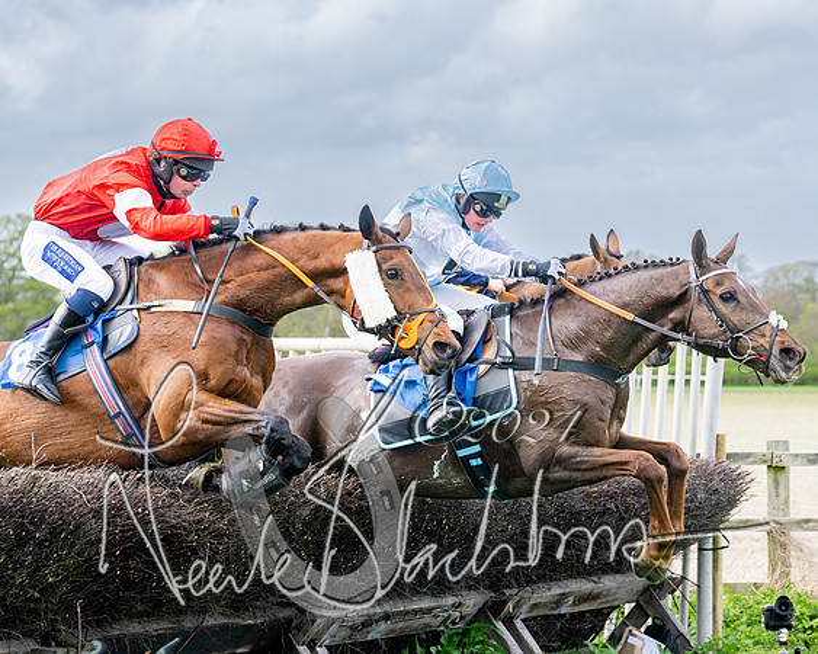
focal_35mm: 118
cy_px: 327
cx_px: 465
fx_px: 2863
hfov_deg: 16.3
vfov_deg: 13.0
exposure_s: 1/1600
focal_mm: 70
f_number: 4
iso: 400
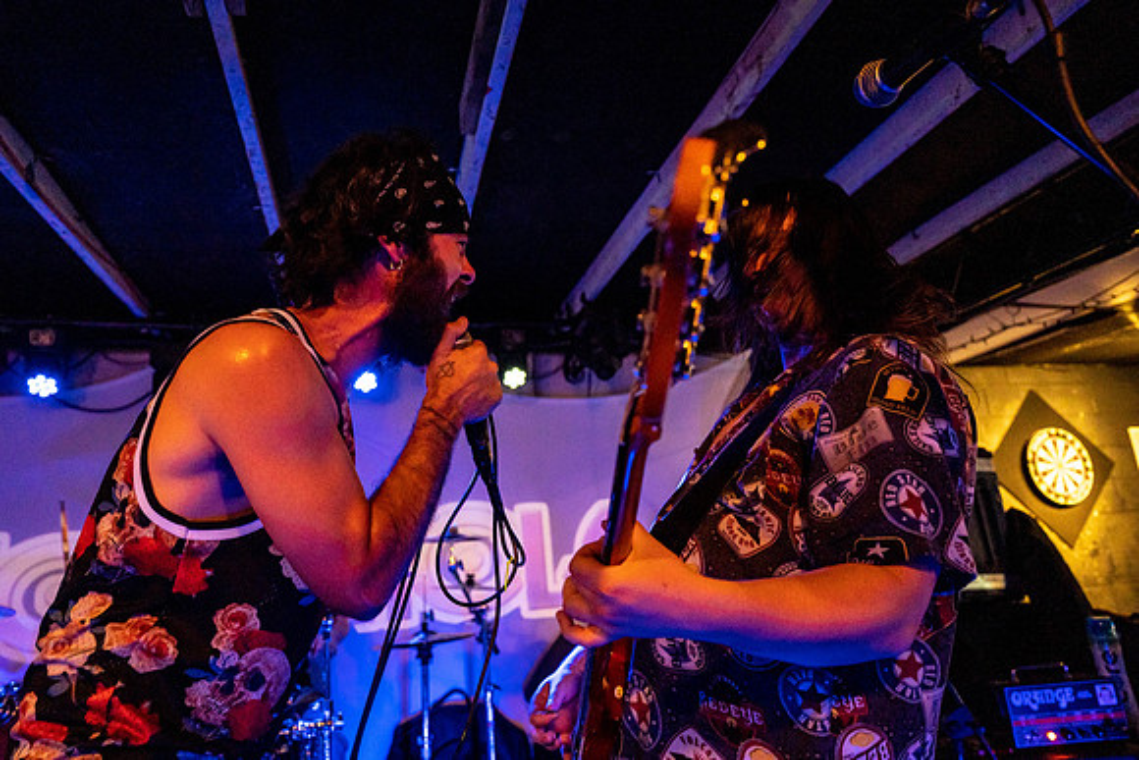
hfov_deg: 77.3
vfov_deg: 56.2
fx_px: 712
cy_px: 380
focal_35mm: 22
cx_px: 570
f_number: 2.8
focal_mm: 22.5
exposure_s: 1/200
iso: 3200
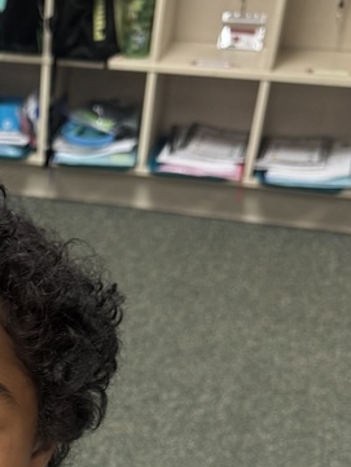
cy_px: 520
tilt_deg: -39.7
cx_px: -85
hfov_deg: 20.1
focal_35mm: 68
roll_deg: +2.9
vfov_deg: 26.2
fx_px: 919
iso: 160
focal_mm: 6.76
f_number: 1.78
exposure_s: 1/120
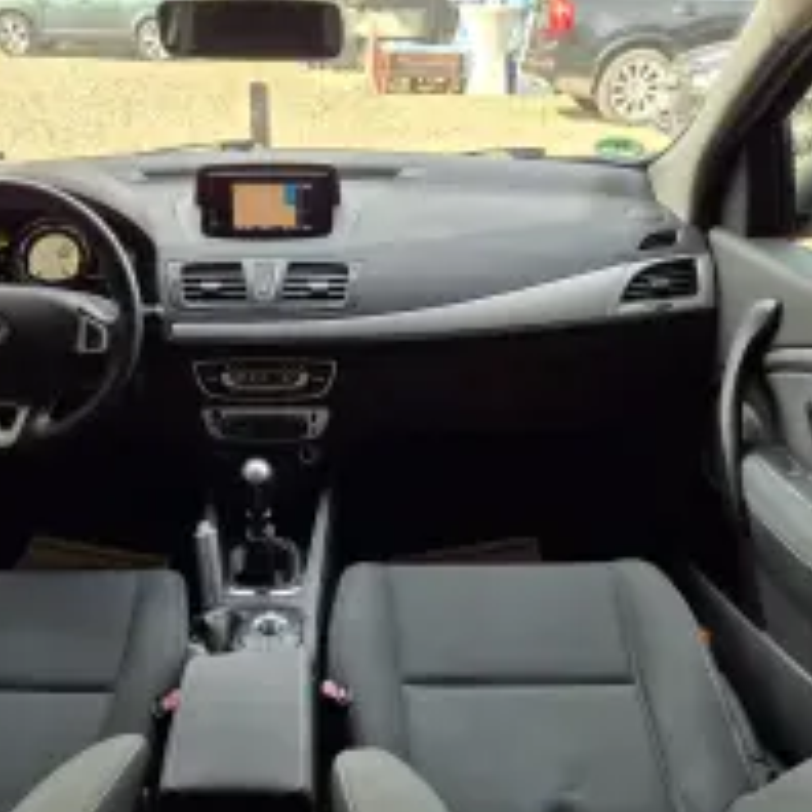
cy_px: 484
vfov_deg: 44.7
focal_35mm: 37
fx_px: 982
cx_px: 279
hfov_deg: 44.4
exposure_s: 1/180
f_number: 1.8
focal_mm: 5.4
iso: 64
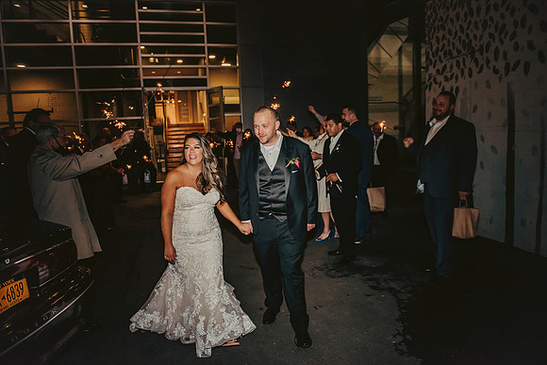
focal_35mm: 24
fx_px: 365
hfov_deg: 73.7
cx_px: 274
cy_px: 182
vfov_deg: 53.2
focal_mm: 24
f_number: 3.2
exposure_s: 1/200
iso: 2500
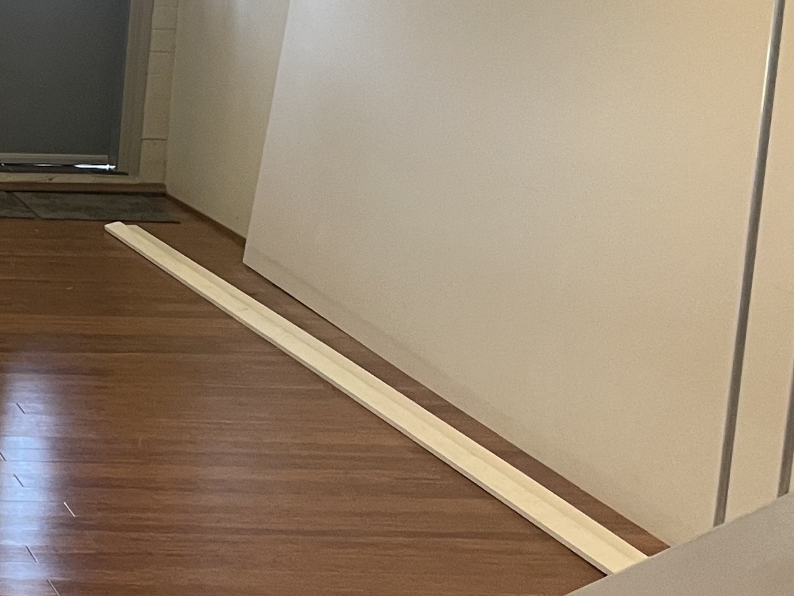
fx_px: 1996
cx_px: -504
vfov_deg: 16.9
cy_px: 160
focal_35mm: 87
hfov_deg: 18.9
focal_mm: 4.2
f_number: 1.6
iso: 125
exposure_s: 1/50
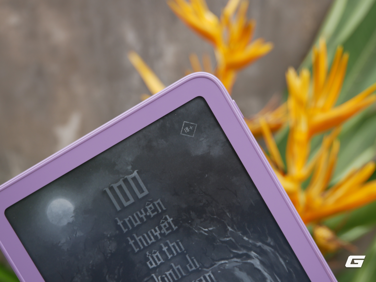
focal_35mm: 46
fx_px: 500
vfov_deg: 31.5
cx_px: 188
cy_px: 141
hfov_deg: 41.2
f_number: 4.8
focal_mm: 23
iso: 200
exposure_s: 1/80
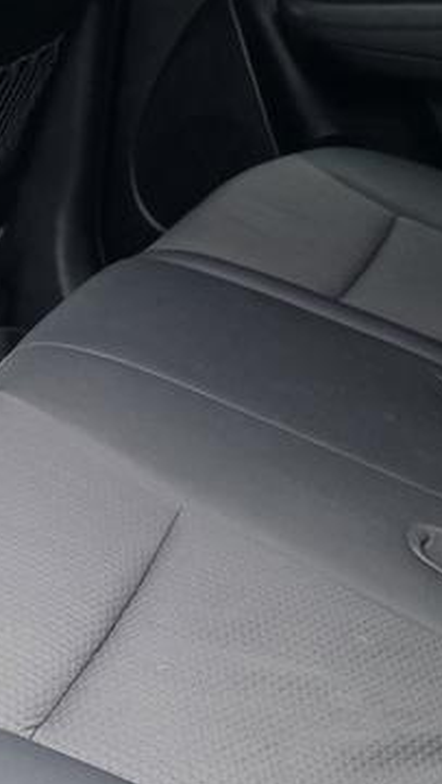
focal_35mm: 89
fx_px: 1851
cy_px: 203
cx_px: -70
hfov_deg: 13.3
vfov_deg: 23.7
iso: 1250
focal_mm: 6.25
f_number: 1.7
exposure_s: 1/120
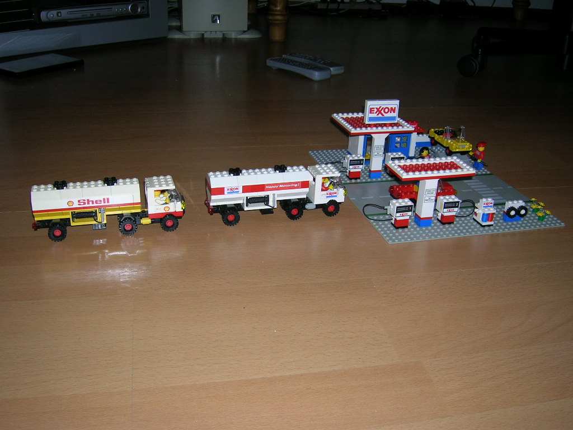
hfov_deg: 51.4
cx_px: 286
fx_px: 596
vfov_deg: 39.7
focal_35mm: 36
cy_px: 215
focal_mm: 6
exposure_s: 1/60.1
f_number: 2.9
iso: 50
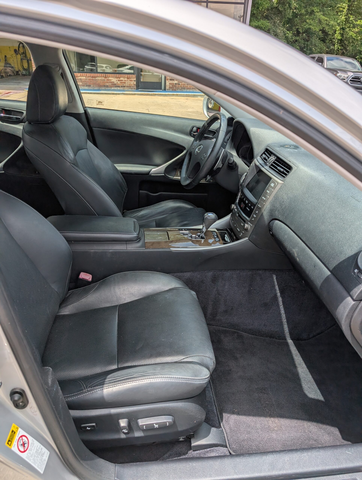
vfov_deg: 71.5
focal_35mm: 24
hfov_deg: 56.9
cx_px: 181
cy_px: 240
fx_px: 334
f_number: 1.68
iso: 17
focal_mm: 6.9
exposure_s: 1/613
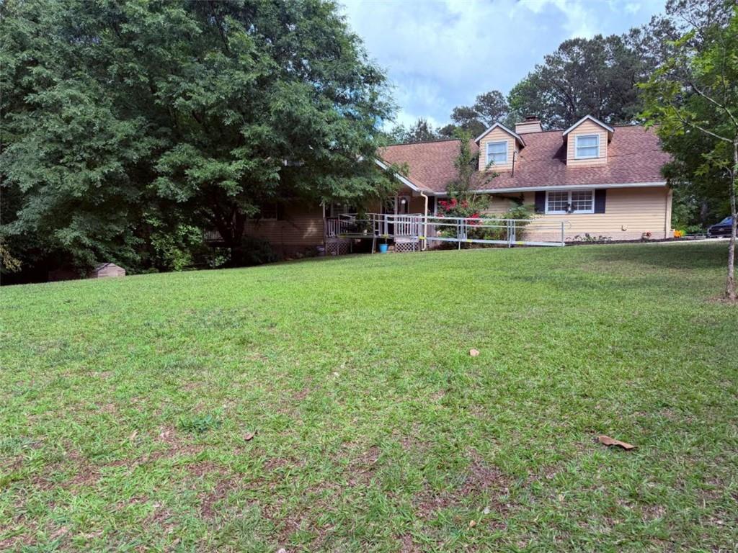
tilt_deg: -2.2
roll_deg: -0.5
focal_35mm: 24
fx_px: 512
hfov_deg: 71.6
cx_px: 369
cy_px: 276
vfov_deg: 56.8
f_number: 1.78
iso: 80
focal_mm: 6.76
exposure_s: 1/831
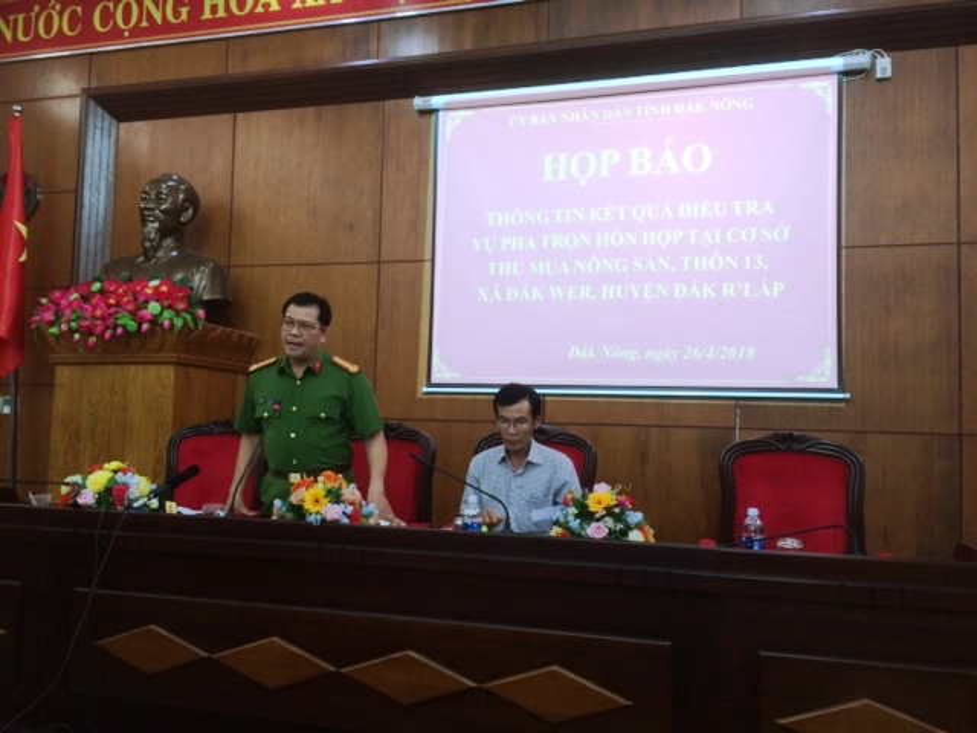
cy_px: 366
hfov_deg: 60.0
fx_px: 847
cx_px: 488
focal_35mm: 30
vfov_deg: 46.8
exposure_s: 1/30
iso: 100
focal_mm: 4.12
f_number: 2.2
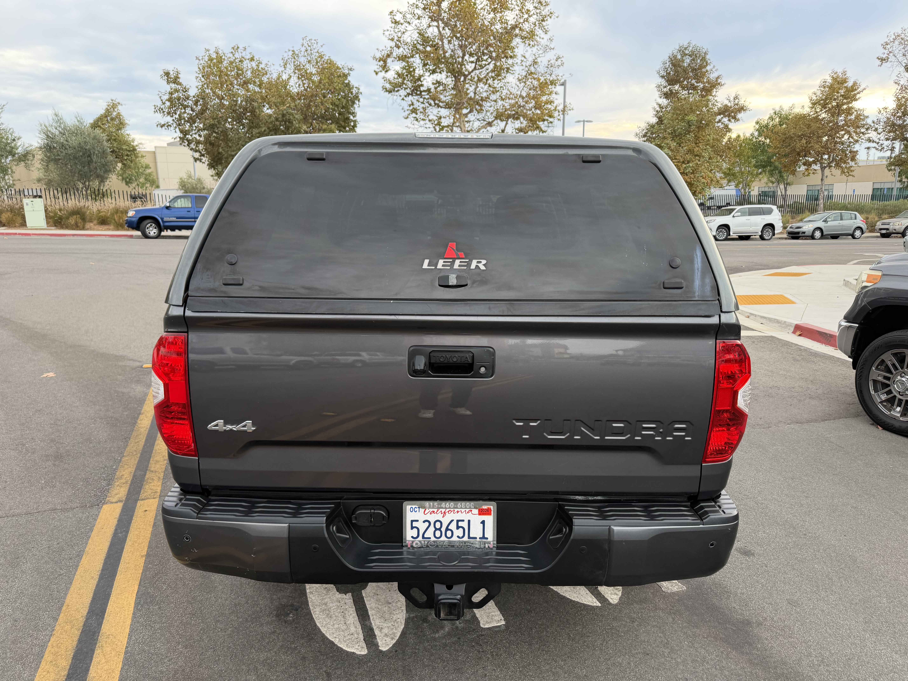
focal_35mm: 24
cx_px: 454
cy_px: 340
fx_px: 630
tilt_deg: -11.1
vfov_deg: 56.8
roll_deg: +0.9
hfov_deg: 71.6
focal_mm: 6.76
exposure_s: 1/176
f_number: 1.78
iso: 80
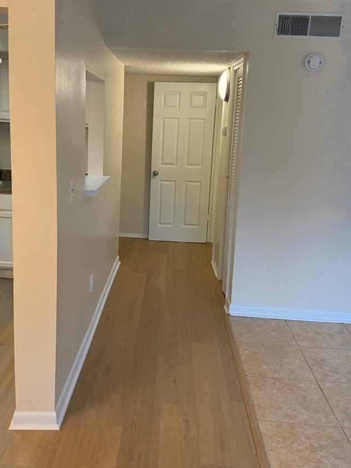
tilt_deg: -11.4
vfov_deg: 53.9
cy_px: 214
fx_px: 460
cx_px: 139
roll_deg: -2.2
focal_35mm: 34
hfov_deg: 41.6
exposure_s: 1/148
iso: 200
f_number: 1.78
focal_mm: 6.76
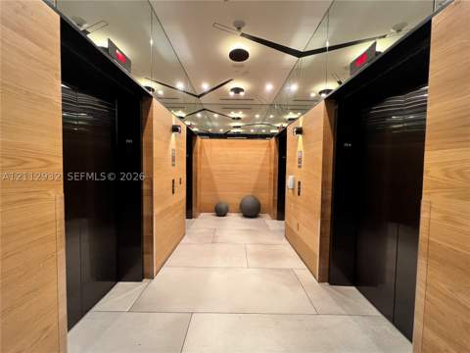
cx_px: 235
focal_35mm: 13
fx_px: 177
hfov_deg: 106.2
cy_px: 176
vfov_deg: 89.9
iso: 500
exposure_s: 1/60
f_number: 1.8
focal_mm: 1.57
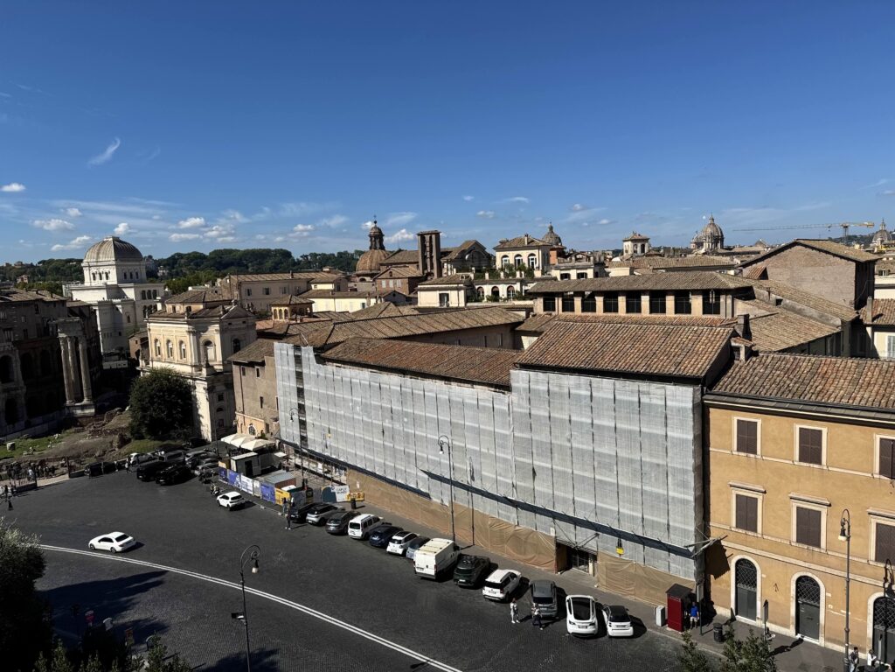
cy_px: 336
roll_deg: +2.9
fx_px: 621
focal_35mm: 24
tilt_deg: -6.0
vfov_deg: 56.8
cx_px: 448
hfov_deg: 71.6
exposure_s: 1/7937
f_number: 1.78
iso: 80
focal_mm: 6.76
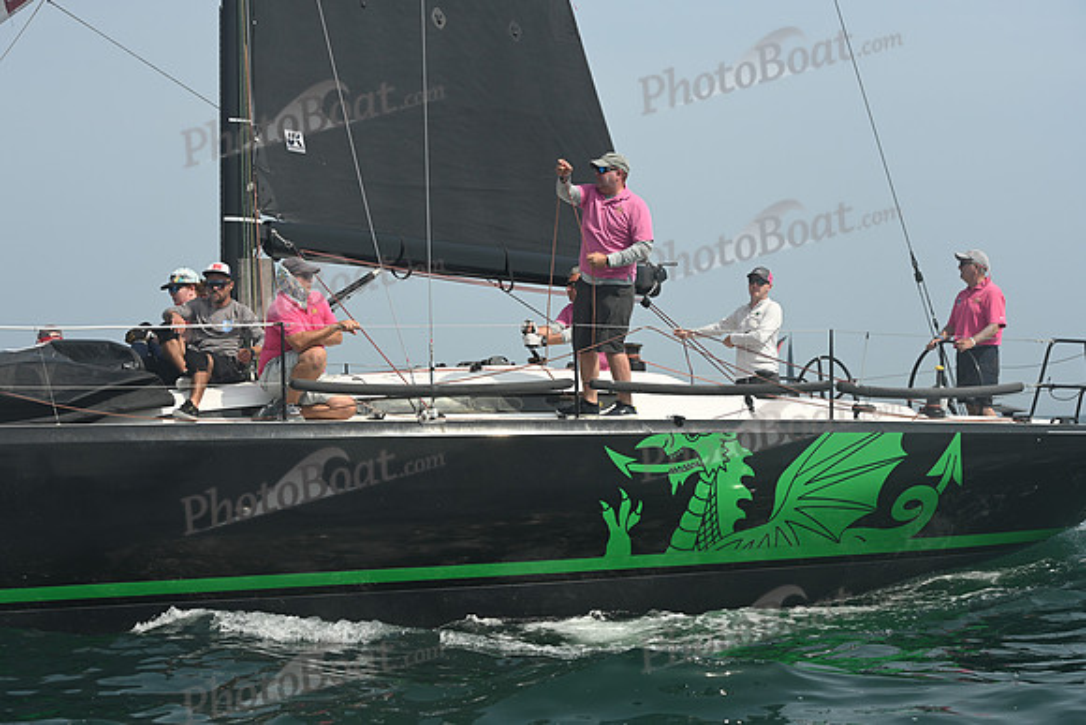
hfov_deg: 24.8
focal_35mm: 82
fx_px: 2474
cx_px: 543
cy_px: 362
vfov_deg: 16.7
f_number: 7.1
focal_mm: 82
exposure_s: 1/1250
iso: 320
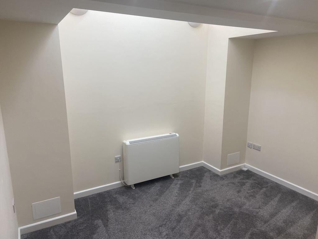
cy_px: 120
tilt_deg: -13.6
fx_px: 239
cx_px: 159
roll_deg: +0.2
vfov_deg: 53.1
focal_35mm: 26
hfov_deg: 67.3
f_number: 1.8
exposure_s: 1/100
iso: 50
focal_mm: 4.25
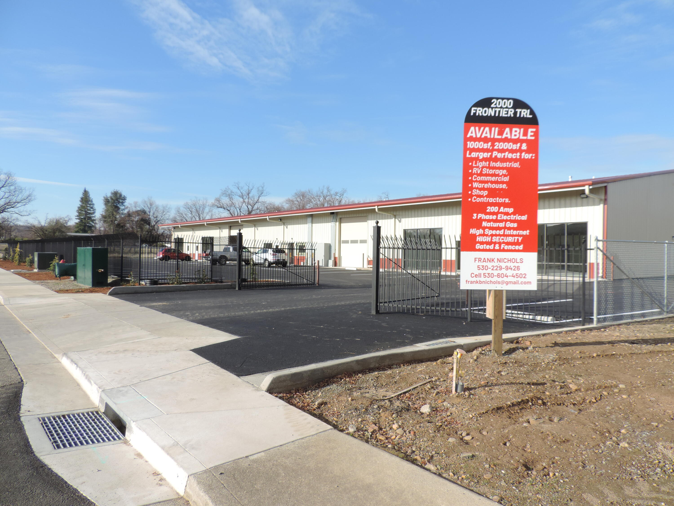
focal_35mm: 24
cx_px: 337
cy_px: 253
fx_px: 467
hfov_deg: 71.6
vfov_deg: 56.8
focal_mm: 4.3
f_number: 3
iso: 80
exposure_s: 1/800
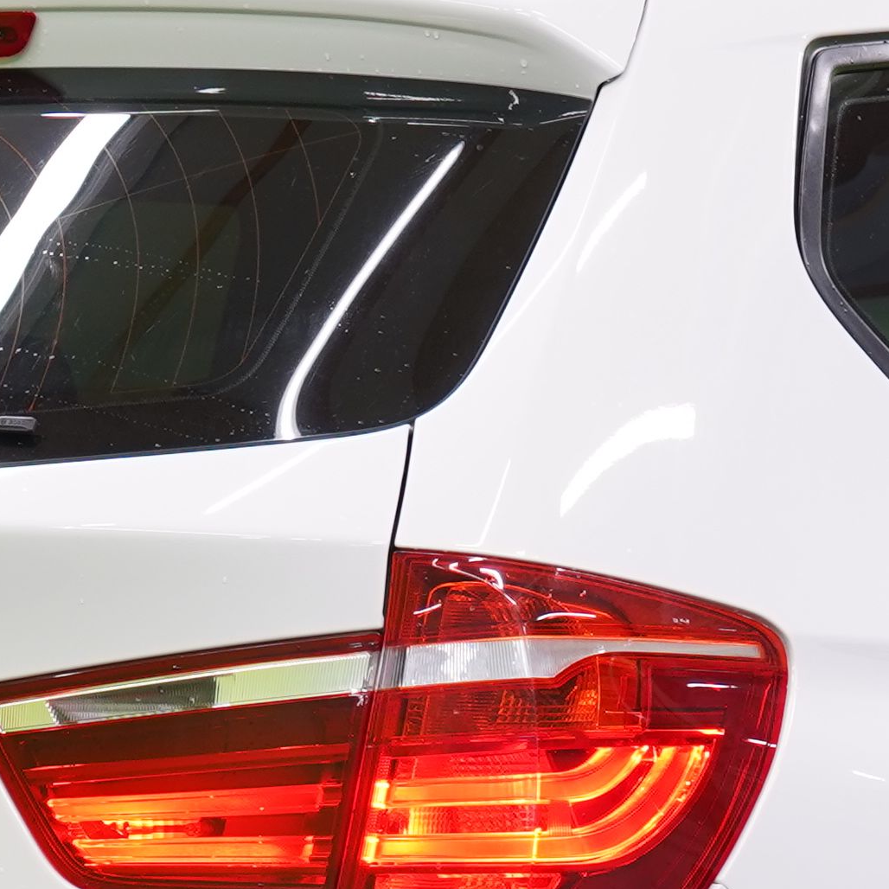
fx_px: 7496
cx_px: 790
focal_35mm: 258
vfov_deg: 6.8
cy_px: 968
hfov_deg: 6.8
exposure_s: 1/30
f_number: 5
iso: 400
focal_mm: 52
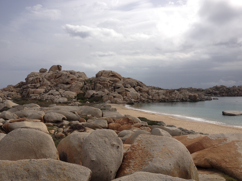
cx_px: 121
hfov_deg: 52.6
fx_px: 245
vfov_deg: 40.7
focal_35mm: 35
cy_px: 90
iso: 64
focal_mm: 4.28
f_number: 2.4
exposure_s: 1/3067
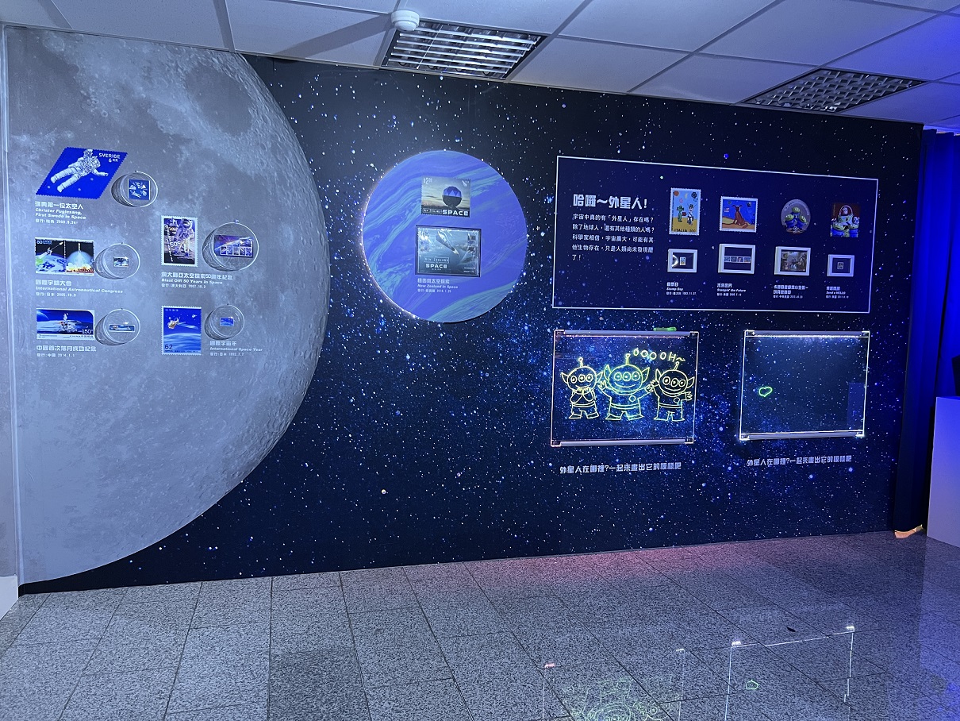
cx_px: 480
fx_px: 721
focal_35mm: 26
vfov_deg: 53.1
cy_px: 360
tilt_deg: -4.6
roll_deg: -1.1
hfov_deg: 67.3
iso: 400
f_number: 1.5
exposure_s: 1/40
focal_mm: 5.7
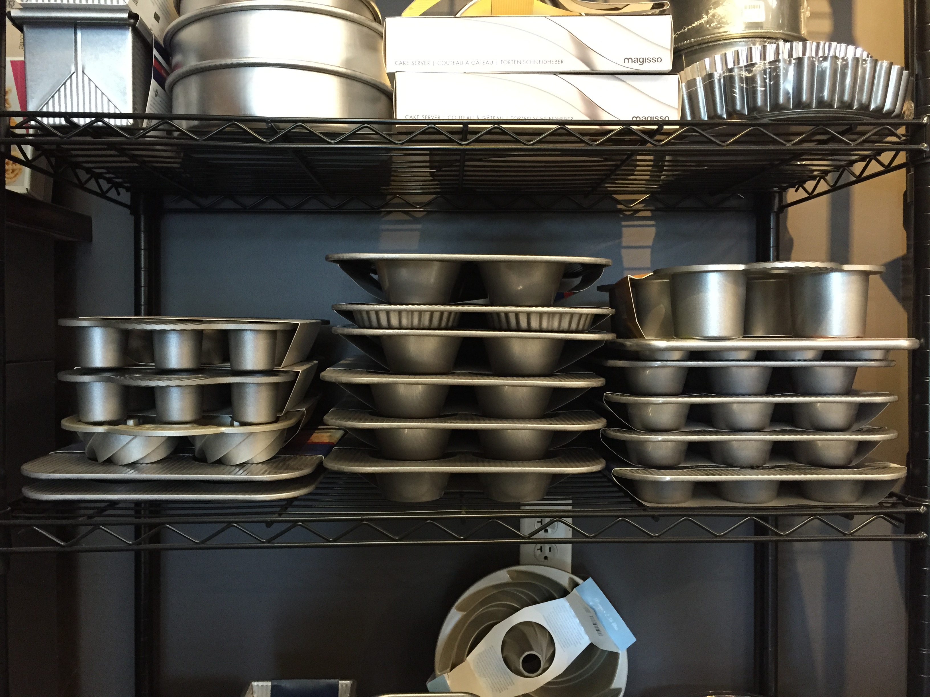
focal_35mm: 29
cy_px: 348
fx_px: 779
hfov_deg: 61.7
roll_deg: -0.5
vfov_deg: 48.2
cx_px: 465
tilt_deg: -1.3
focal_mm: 4.15
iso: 250
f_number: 2.2
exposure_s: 1/24
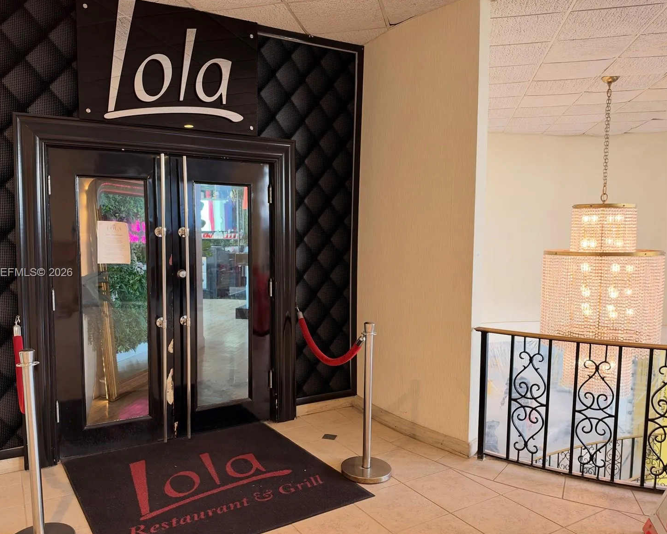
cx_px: 299
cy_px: 273
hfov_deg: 65.9
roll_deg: -0.2
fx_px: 513
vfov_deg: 54.9
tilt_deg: -4.9
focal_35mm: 26
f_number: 1.48
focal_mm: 6.93
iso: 250
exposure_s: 1/60
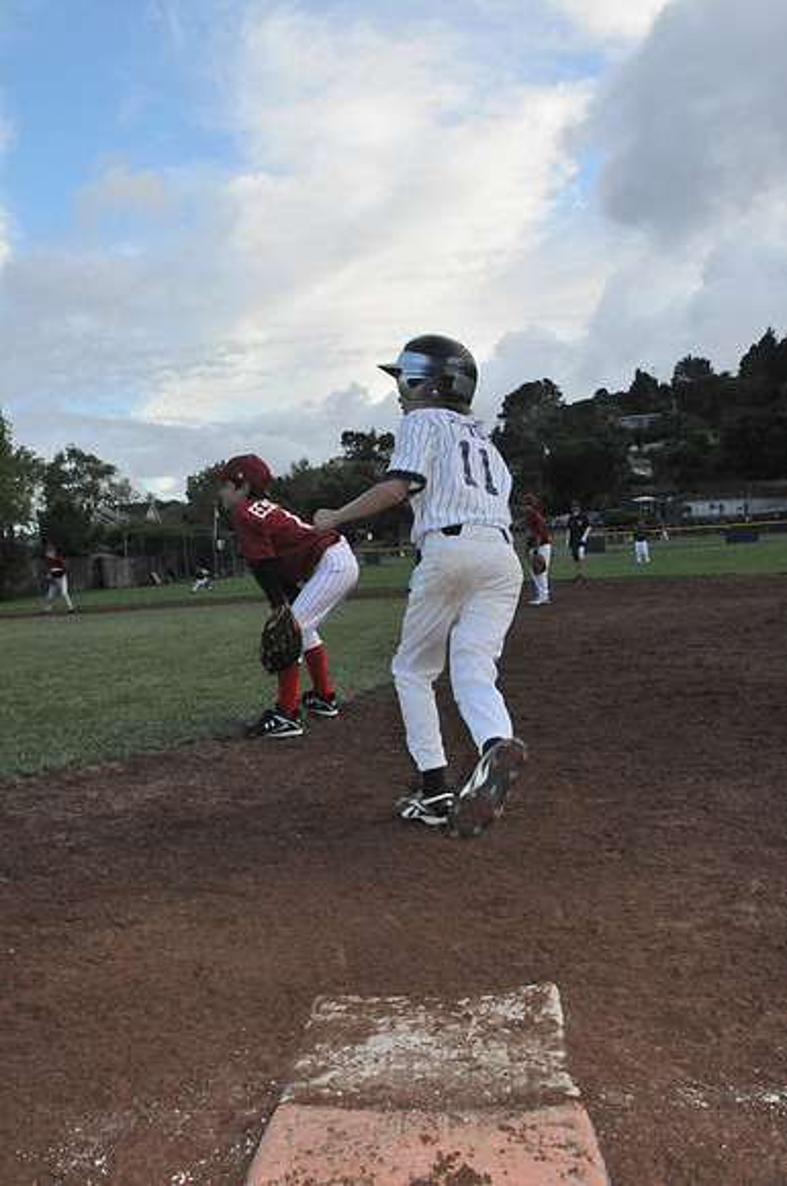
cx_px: 394
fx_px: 1085
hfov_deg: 39.9
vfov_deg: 57.3
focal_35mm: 33
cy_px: 593
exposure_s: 1/250
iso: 1600
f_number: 16
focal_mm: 22
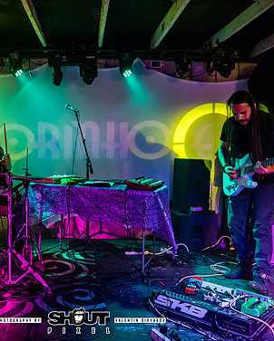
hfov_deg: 41.4
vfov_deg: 51.5
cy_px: 174
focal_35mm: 35
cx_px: 81
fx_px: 354
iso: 3200
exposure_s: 1/200
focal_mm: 24
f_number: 2.8
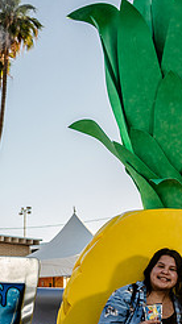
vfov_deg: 29.9
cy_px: 259
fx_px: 593
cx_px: 116
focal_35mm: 69
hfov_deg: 17.4
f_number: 4
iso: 50
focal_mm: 24
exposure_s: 1/200
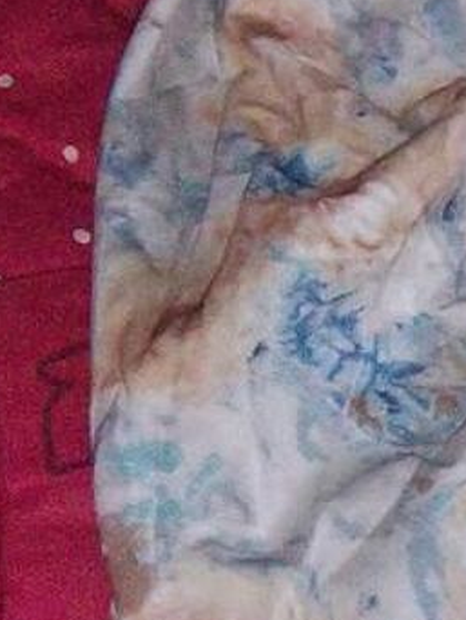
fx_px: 1954
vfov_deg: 18.0
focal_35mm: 109
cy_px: 260
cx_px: 740
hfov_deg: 12.8
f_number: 3.5
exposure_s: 1/64
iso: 320
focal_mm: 5.1
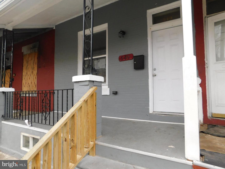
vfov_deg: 58.9
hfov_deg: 73.9
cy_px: 84
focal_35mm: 23
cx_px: 112
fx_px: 149
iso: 125
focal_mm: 4
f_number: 3
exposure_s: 1/160
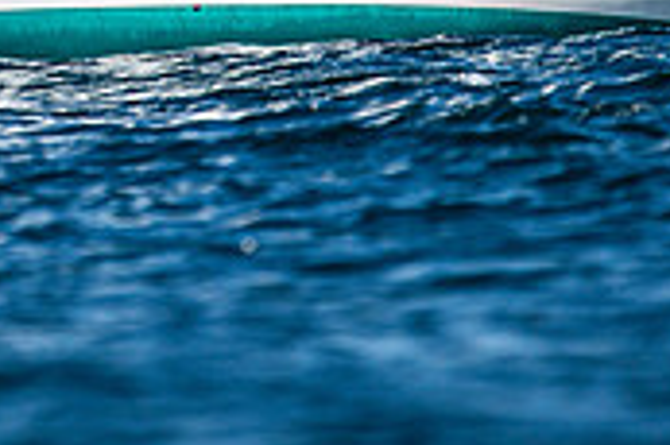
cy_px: -286
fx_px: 38469
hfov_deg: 1.0
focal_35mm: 2069
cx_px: -198
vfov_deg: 0.7
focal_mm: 600
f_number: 5
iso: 400
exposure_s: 1/4000
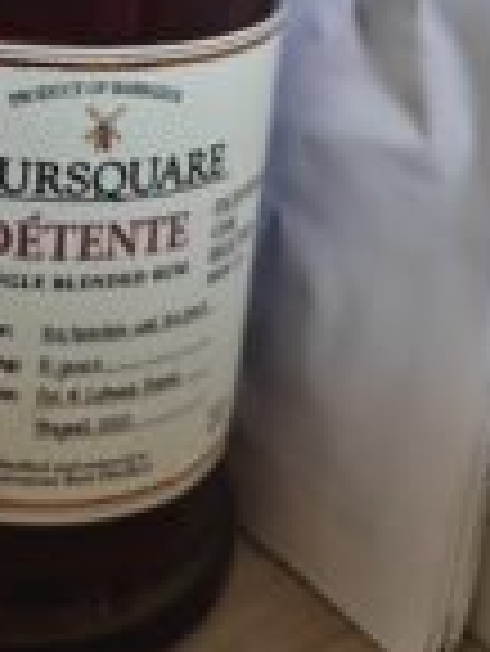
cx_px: -103
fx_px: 1244
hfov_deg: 20.8
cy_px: -49
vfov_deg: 27.1
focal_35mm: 66
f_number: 1.68
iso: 497
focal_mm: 6.57
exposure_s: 1/100
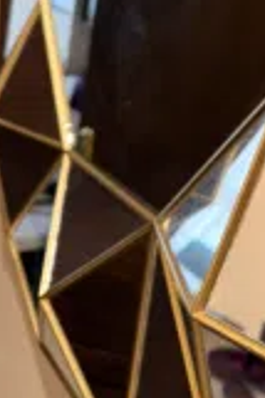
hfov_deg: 21.1
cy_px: -25
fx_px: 686
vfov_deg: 29.6
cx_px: 265
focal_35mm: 62
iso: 160
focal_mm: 6.76
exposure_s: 1/50
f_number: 1.78
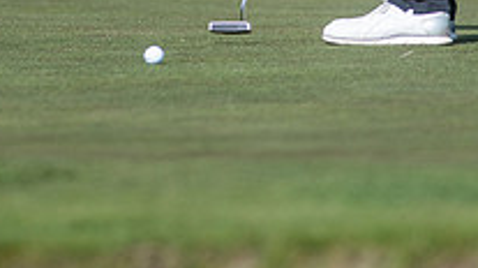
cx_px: 275
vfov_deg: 1.2
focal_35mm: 1026
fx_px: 12992
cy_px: -203
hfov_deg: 2.1
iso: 400
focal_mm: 300
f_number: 4
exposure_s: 1/5000
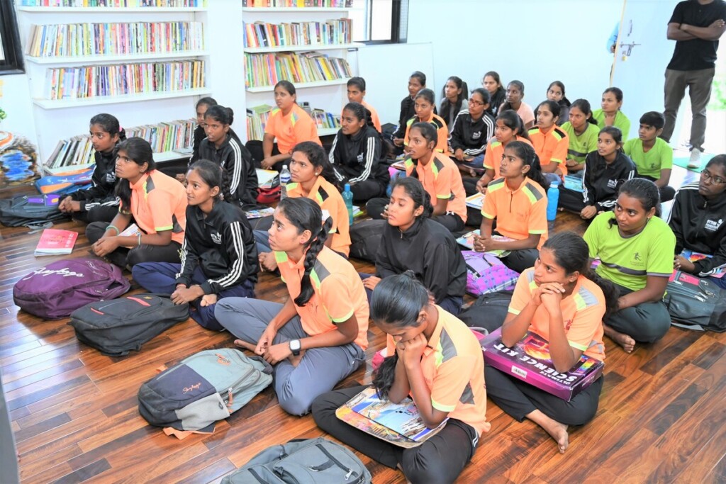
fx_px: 635
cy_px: 242
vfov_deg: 41.7
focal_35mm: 32
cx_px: 363
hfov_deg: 59.5
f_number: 4
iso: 1250
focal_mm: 31.5
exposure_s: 1/60
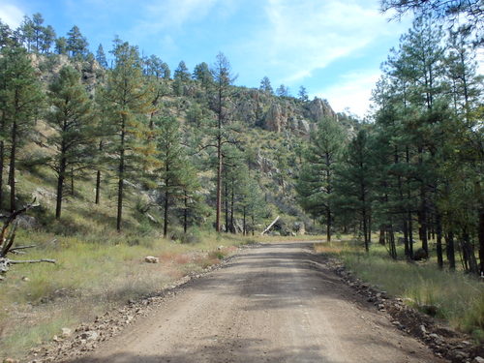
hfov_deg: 63.4
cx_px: 242
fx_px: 391
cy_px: 182
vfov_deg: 49.7
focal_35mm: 28
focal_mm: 5
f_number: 3.9
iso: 125
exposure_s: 1/320
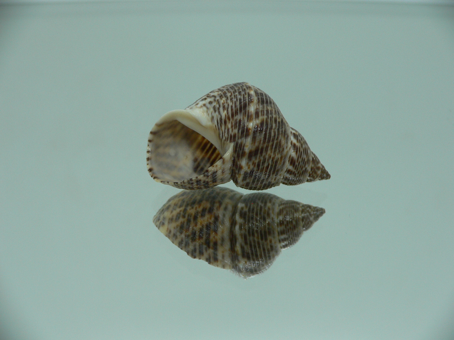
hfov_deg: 52.6
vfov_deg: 40.7
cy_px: 170
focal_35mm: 35
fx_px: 459
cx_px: 227
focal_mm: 4.6
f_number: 2.8
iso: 80
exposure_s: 1/60
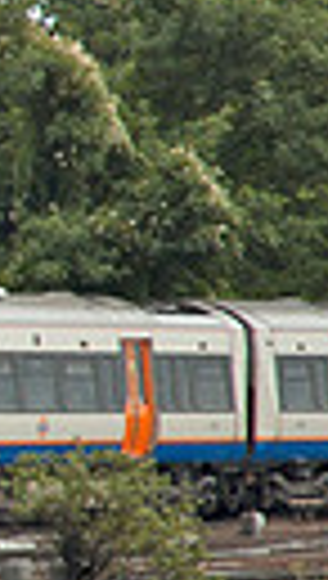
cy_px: 155
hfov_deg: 2.4
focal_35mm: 494
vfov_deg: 4.4
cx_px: -746
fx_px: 7603
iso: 200
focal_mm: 70
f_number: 5
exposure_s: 1/400
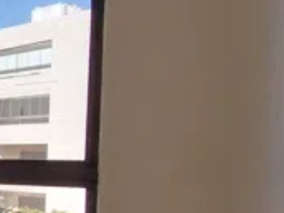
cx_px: -223
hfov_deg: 22.2
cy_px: 169
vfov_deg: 27.0
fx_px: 435
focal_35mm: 53
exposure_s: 1/520
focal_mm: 1.3
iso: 64
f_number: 2.2
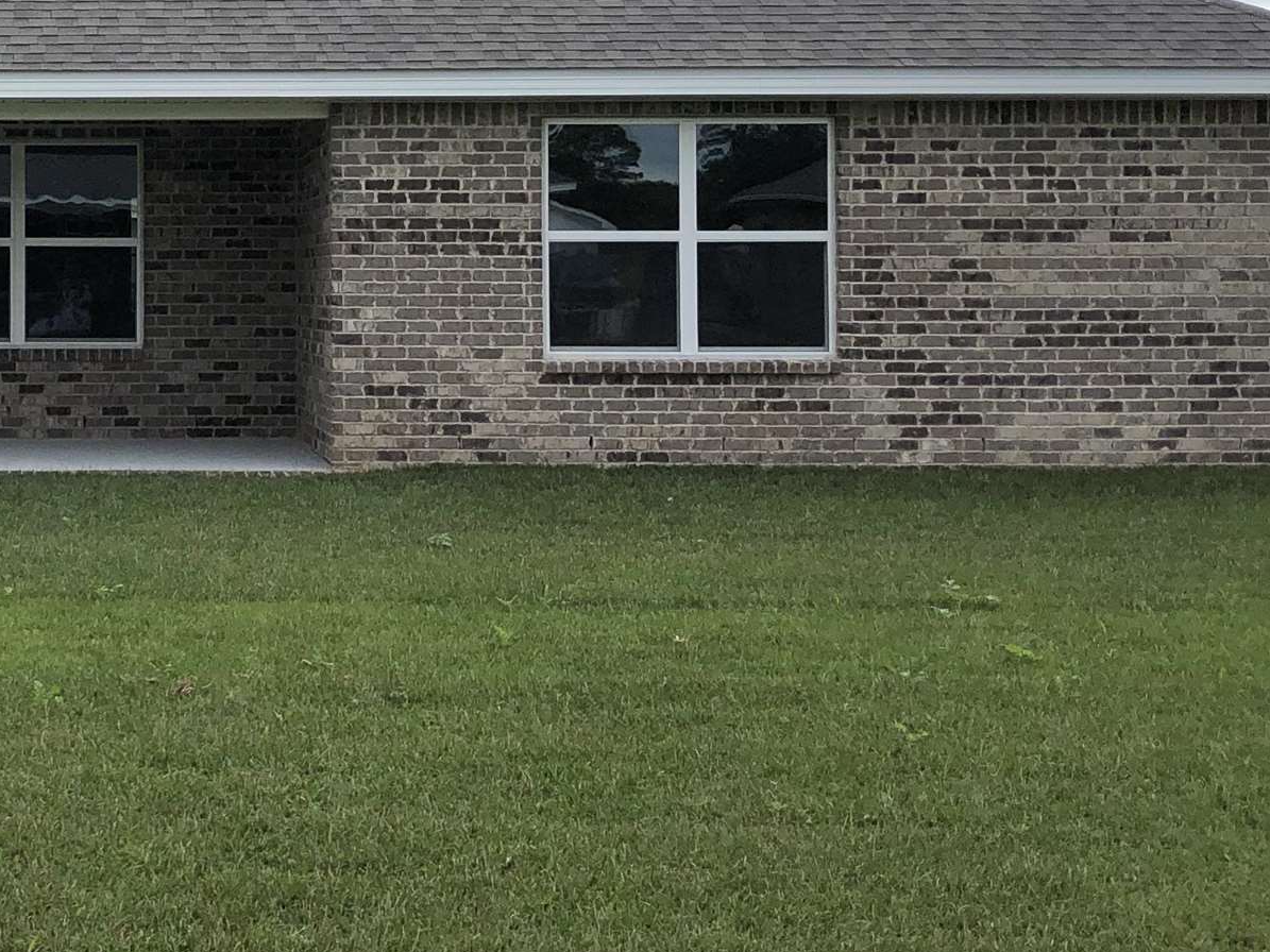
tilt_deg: +0.1
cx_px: 81
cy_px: 236
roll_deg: +0.4
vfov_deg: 20.3
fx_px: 2641
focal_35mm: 72
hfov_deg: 26.0
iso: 20
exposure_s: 1/1919
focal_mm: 3.99
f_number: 1.8
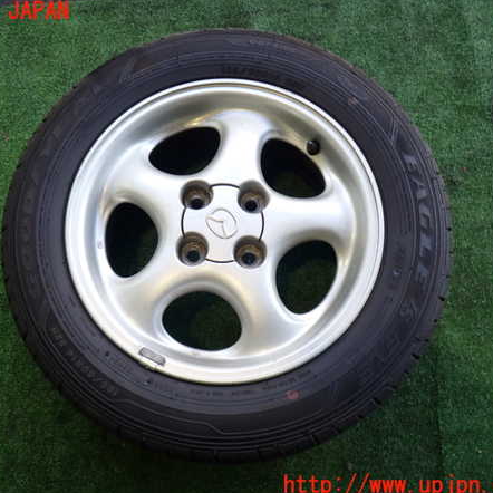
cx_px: 201
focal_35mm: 36
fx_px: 580
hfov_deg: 45.8
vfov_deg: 46.0
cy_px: 249
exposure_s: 1/100
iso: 200
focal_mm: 5.4
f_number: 2.3
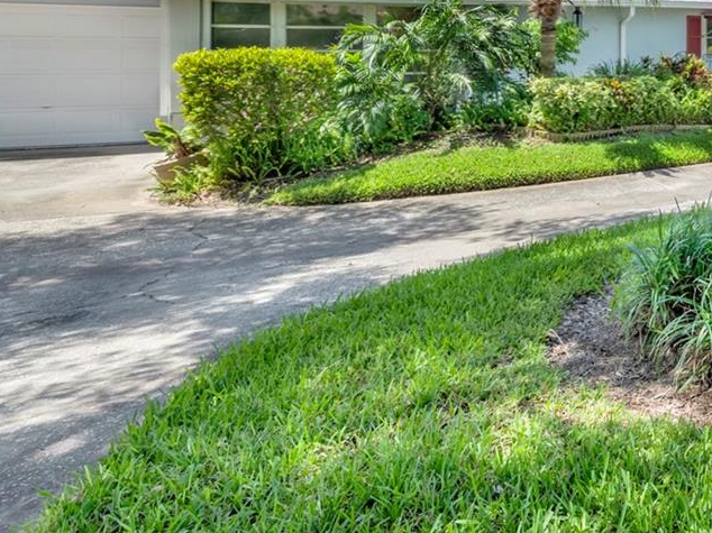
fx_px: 699
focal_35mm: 34
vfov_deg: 38.7
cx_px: 803
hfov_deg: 41.5
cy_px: 47
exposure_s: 1/800
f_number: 7.1
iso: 250
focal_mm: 14
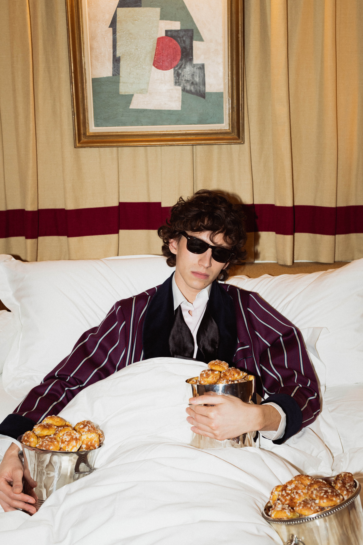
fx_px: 756
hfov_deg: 27.0
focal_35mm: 50
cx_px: 182
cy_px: 272
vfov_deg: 39.6
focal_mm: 50
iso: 400
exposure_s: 1/60
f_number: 6.3
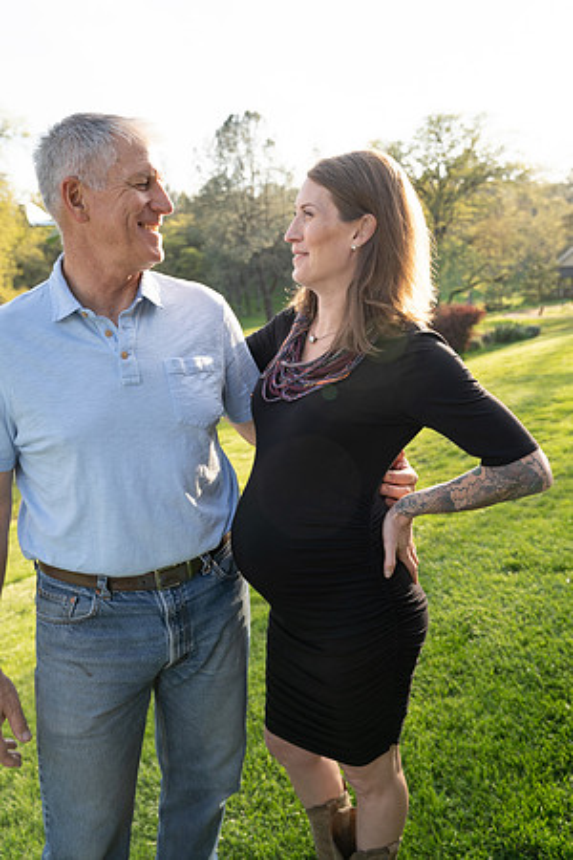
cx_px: 286
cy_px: 430
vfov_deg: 63.7
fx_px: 692
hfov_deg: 45.0
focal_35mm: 29
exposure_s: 1/250
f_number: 4.5
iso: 125
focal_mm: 29
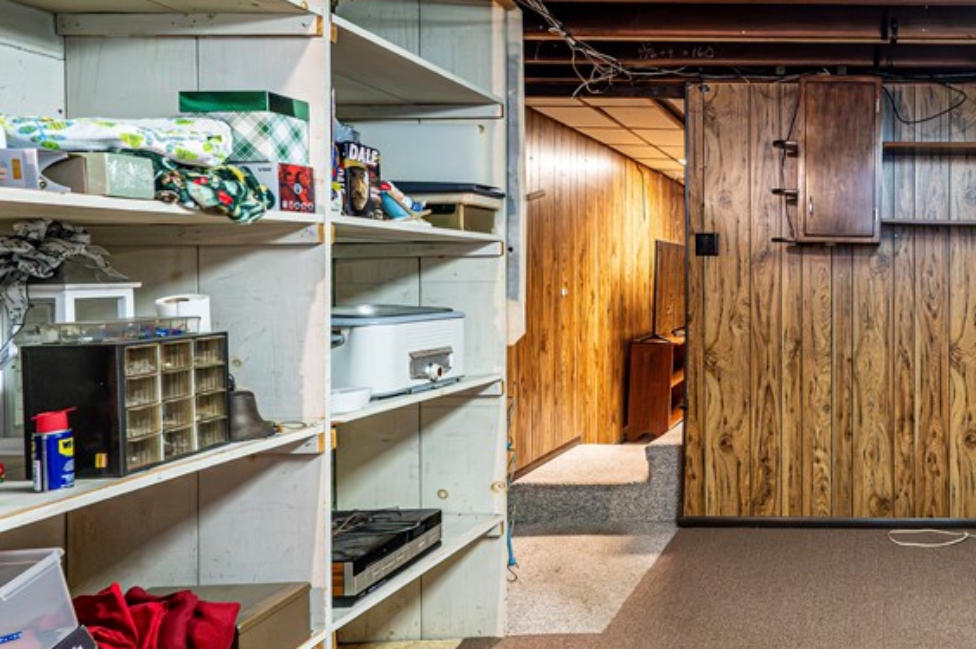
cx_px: 875
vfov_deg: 47.2
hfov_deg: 58.0
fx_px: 731
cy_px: 228
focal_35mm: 27
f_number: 8
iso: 4000
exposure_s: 1/15
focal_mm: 14
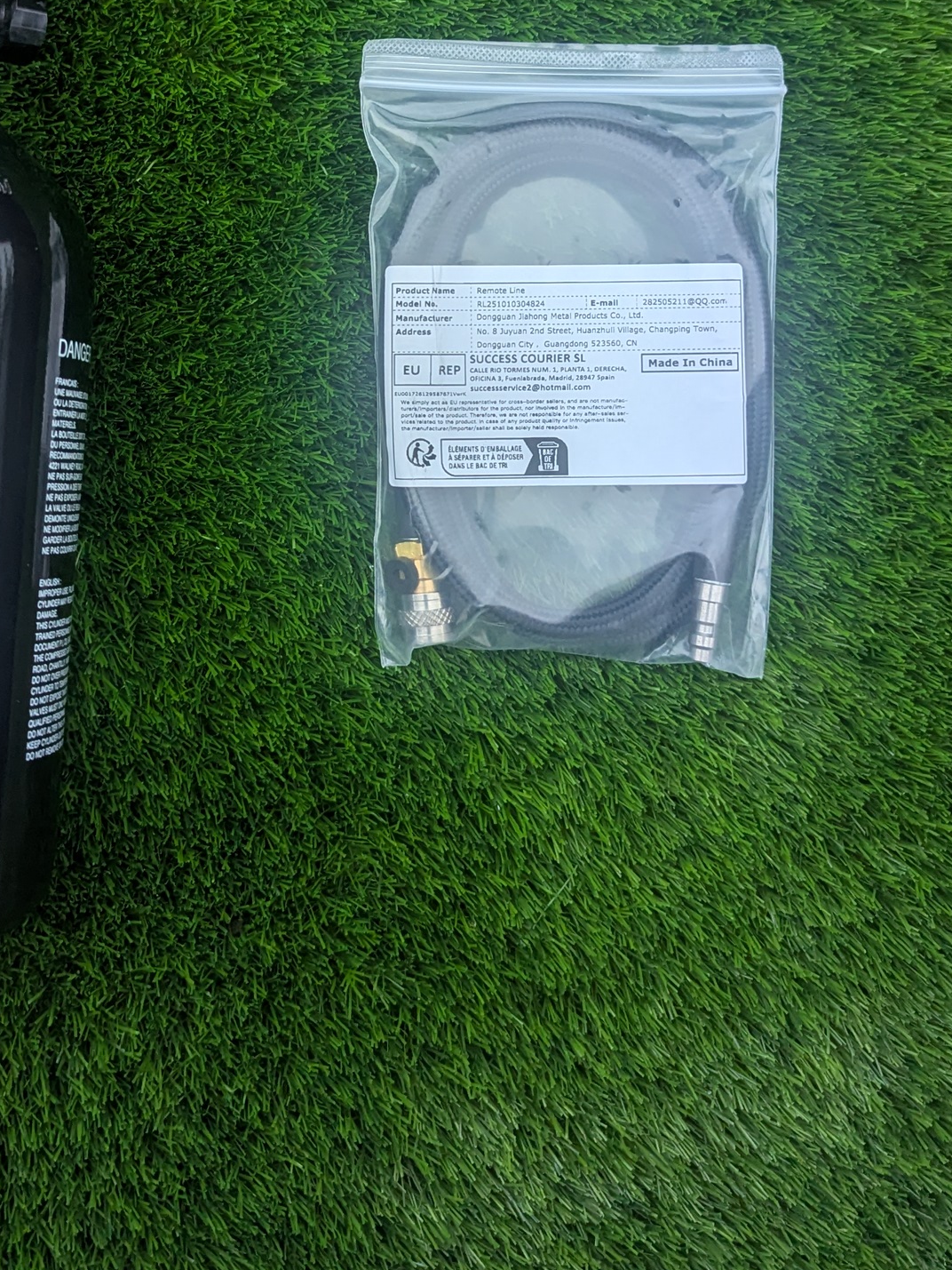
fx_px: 1577
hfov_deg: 33.2
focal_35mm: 43
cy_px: 345
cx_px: 291
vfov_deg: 42.7
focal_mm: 6.81
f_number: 1.85
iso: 438
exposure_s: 1/409
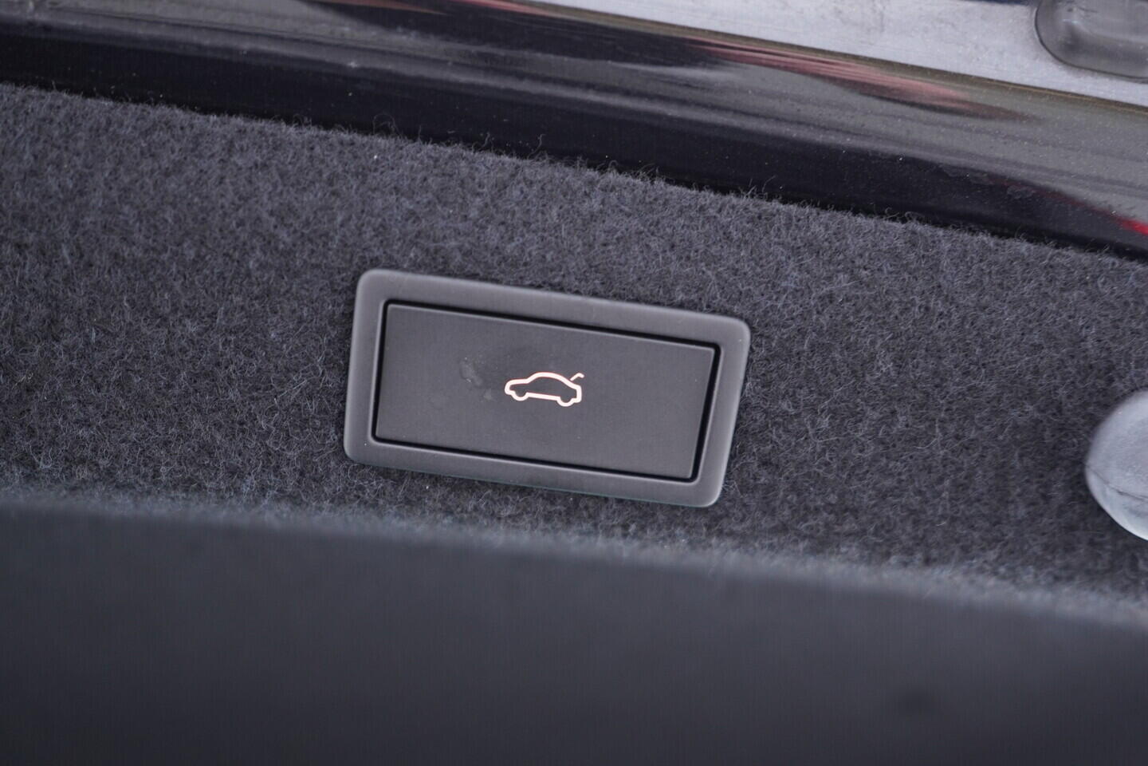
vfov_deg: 36.9
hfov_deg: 53.1
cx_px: 574
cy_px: 383
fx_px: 1148
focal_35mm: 36
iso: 640
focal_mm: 24
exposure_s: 1/40
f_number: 2.8
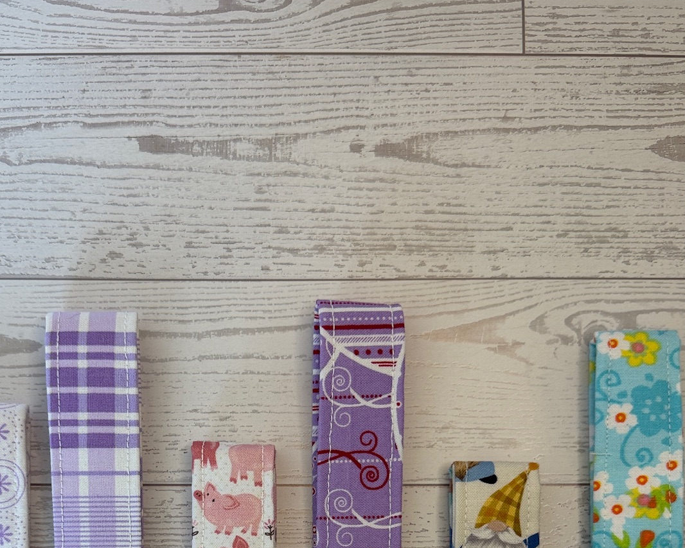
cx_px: 272
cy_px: 576
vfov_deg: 30.5
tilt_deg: -86.5
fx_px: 912
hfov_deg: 41.0
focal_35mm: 45
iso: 125
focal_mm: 6.76
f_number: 1.78
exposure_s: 1/119
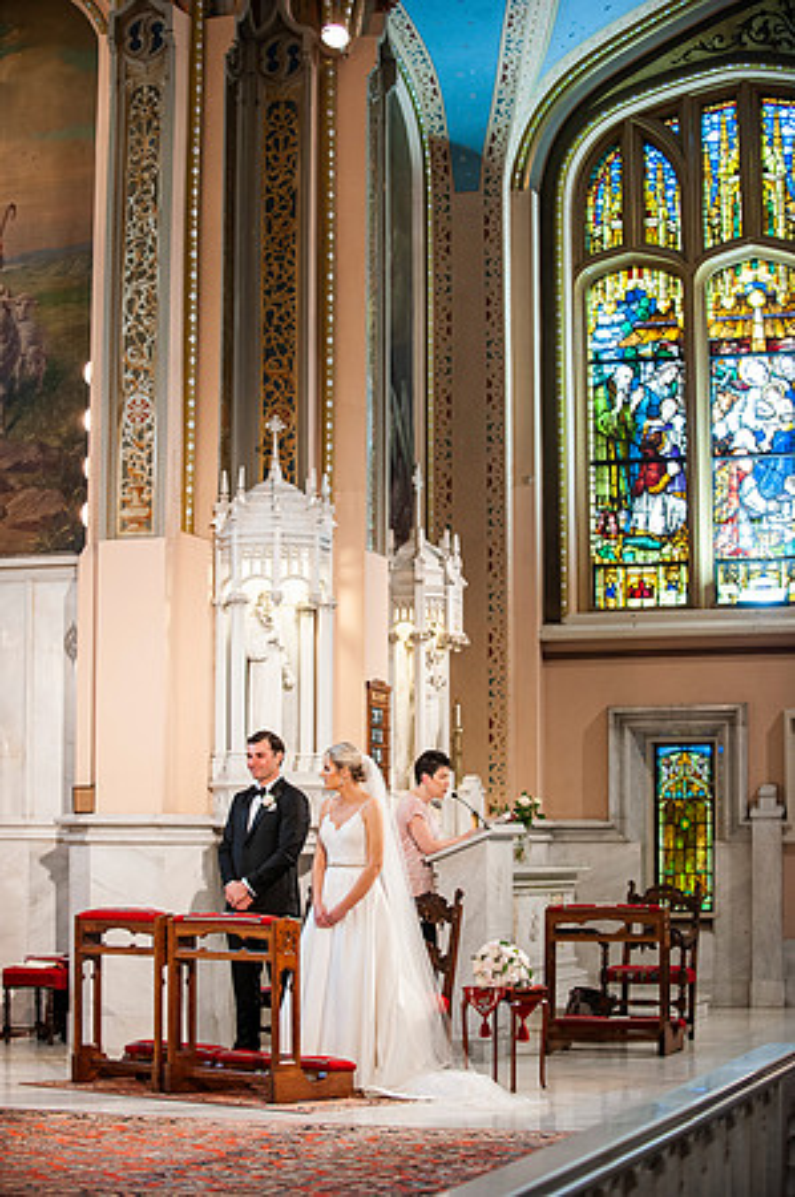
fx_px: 2324
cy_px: 598
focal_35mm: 70
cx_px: 398
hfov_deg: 19.4
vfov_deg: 28.9
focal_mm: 70
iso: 1600
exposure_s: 1/80
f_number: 2.8
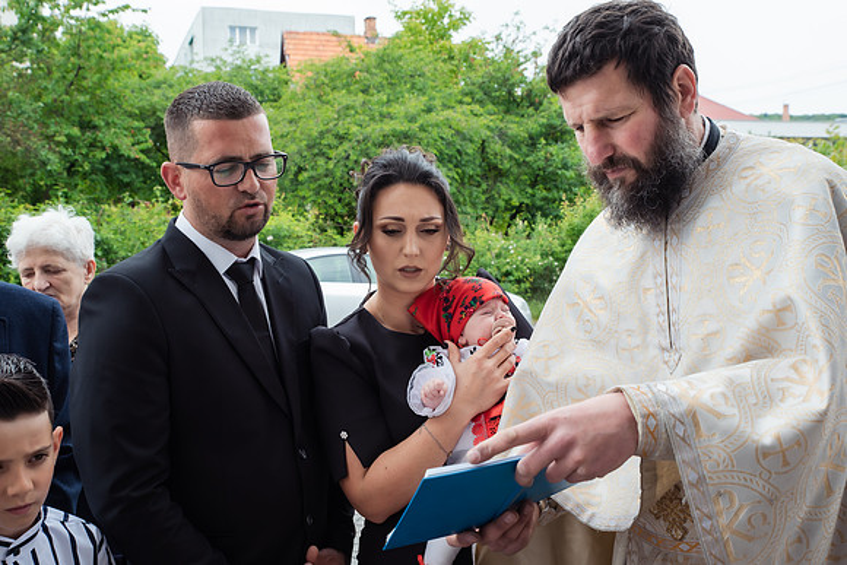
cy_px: 282
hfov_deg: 48.4
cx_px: 424
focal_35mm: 40
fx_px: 941
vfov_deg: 33.4
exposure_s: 1/250
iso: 400
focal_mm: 40
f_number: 8
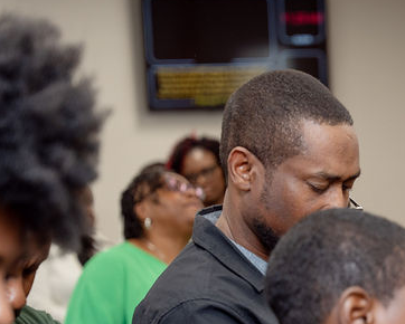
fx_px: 1919
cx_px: 562
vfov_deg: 9.6
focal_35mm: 160
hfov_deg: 11.6
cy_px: 340
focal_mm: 60.3
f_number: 2.8
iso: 400
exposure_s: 1/125
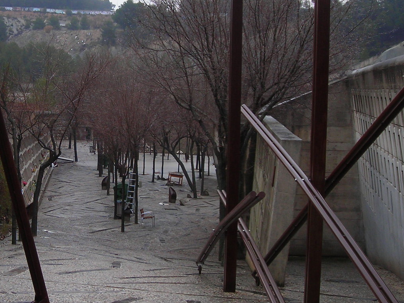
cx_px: 79
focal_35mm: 75
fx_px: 875
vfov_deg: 19.6
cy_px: 122
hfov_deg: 25.5
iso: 50
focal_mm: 6.3
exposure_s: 1/75.3
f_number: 3.2
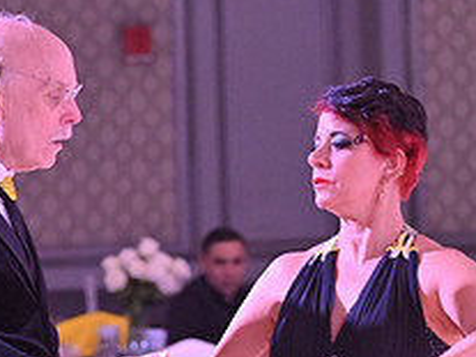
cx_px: 192
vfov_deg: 4.1
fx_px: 5002
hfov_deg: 5.4
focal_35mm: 364
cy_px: 532
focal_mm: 135
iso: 5000
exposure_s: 1/320
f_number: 5
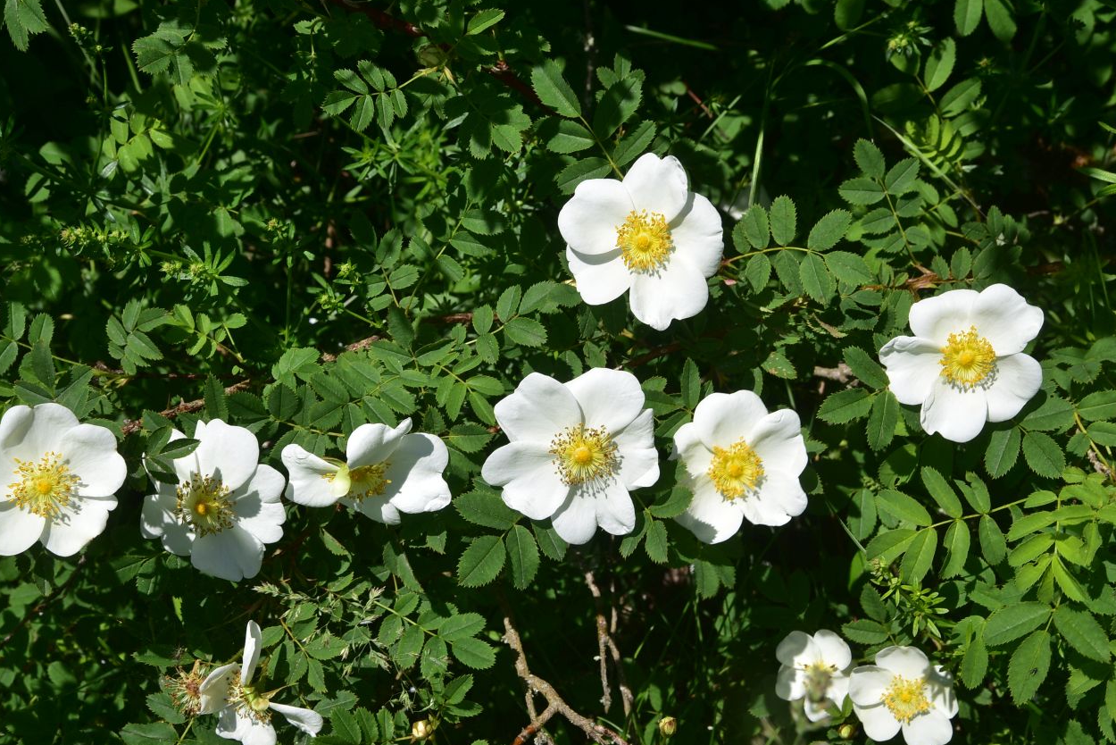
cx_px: 575
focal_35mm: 52
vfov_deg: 26.0
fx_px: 1612
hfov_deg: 38.2
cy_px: 381
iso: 160
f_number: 18
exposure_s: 1/125
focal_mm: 50
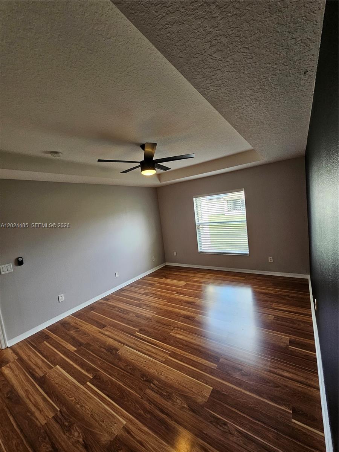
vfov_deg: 106.2
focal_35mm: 13
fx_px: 170
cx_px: 170
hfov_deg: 89.9
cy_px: 226
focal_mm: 2.2
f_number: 2.2
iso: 200
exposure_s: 1/60
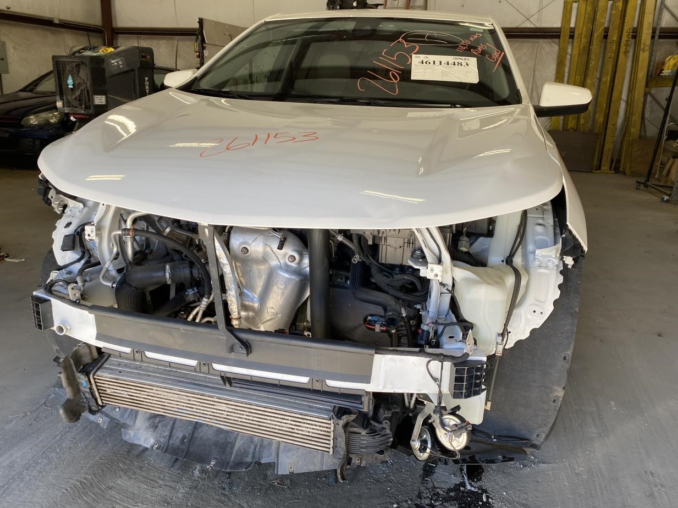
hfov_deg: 65.3
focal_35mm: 27
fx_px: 529
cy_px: 248
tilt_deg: -12.2
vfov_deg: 51.3
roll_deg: -4.5
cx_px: 335
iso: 32
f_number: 1.8
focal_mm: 4.25
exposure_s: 1/122
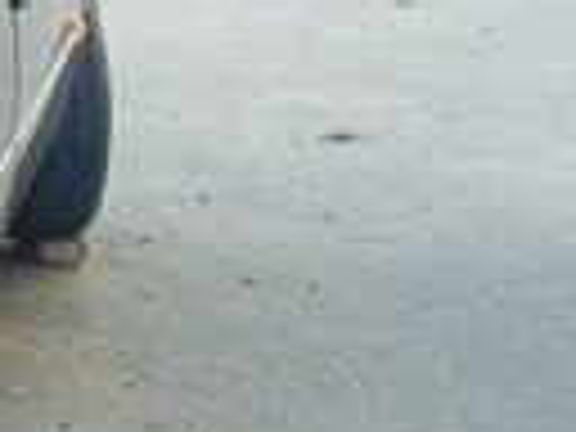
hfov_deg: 11.0
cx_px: -855
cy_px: 205
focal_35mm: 149
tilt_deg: -13.8
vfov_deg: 10.0
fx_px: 2479
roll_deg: +0.7
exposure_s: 1/100
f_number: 2.2
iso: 50
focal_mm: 4.15
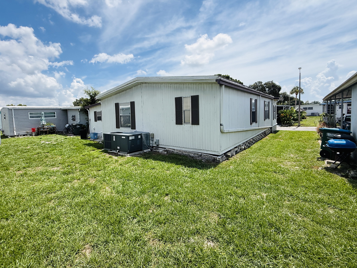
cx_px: 155
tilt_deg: -3.8
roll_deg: +2.4
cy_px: 124
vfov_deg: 74.6
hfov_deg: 90.5
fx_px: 175
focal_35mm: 17
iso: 50
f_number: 2.2
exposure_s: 1/2410
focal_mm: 2.22
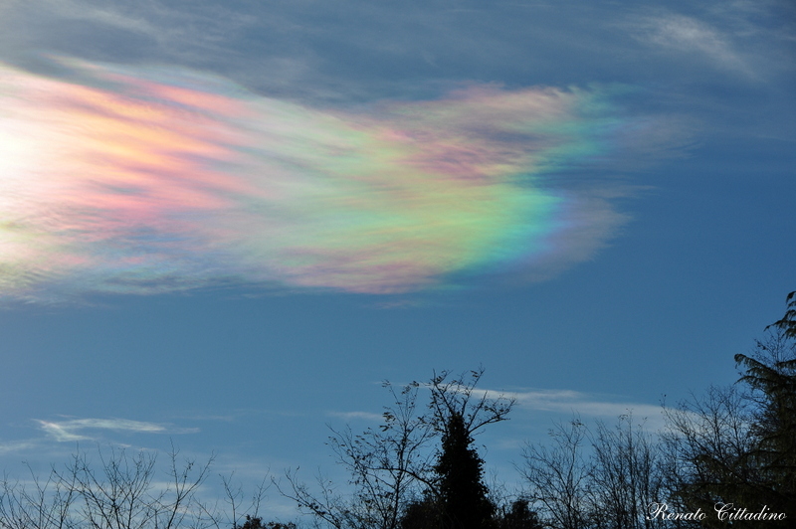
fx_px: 2982
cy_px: 264
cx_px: 398
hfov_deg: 15.2
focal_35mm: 135
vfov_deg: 10.1
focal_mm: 90
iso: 200
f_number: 11
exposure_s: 1/2000
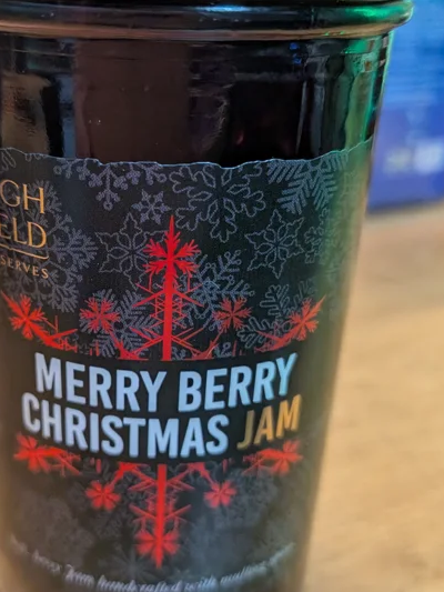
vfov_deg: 51.3
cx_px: 154
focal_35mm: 36
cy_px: 267
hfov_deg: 39.3
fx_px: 615
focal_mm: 4.53
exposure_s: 1/296
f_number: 1.7
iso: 441
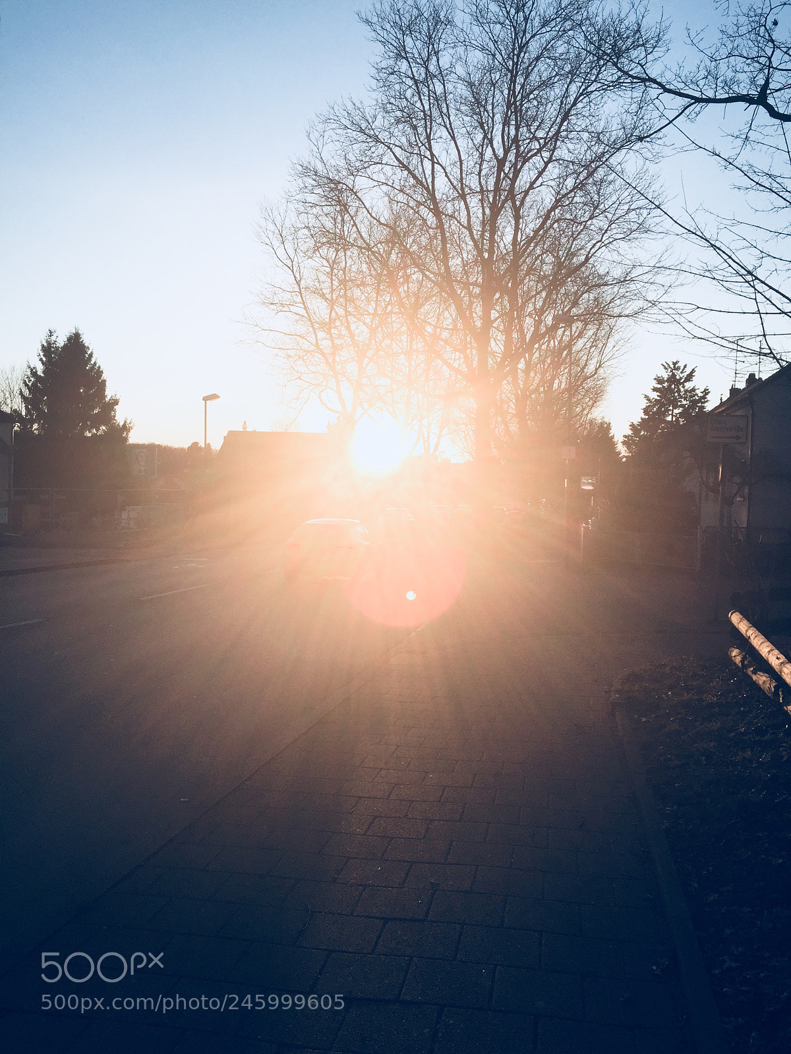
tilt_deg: -2.0
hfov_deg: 48.2
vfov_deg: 61.7
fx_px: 884
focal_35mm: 29
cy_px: 527
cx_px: 396
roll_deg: -1.9
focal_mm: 4.15
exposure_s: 1/1163
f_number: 2.2
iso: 32
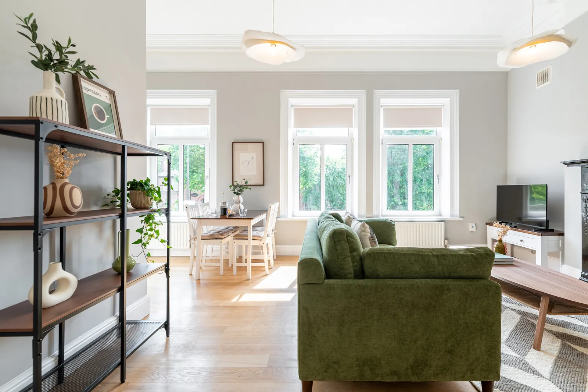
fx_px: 245
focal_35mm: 15
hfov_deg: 100.4
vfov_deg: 77.3
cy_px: 196
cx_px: 294
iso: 400
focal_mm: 15
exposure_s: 1/160
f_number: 6.3
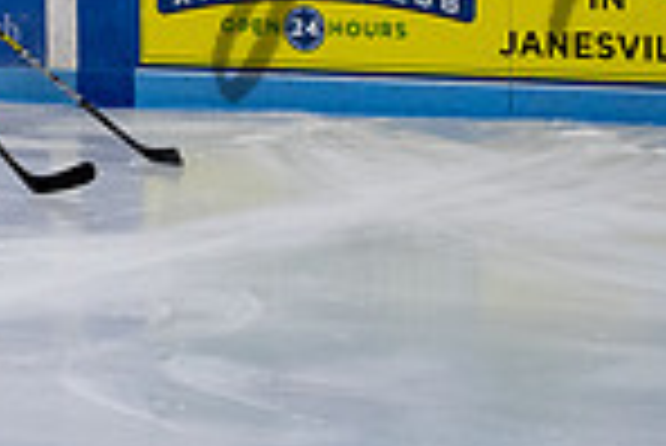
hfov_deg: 11.4
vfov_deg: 7.7
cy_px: -61
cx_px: -70
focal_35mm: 177
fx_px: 3278
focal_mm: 29
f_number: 4
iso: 1250
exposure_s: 1/250
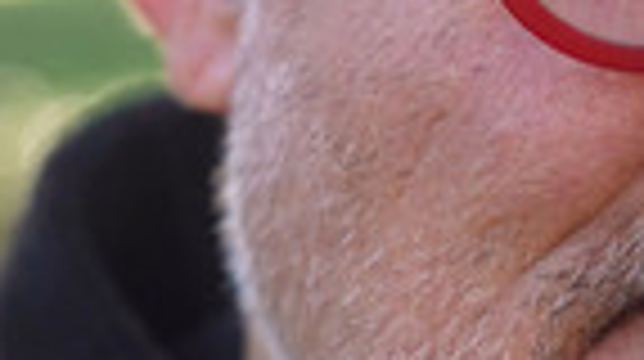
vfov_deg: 4.5
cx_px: 739
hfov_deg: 8.0
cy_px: 126
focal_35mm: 269
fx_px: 4588
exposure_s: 1/500
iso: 400
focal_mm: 51
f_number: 2.8
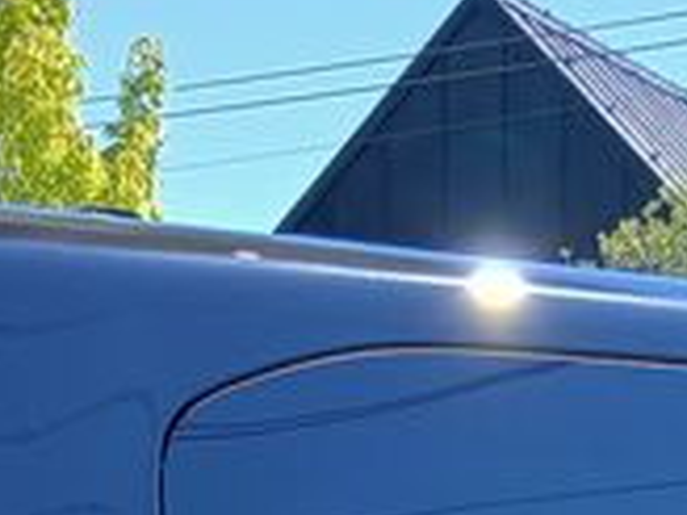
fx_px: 3215
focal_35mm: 162
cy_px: 1340
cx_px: 498
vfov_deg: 8.2
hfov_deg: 12.2
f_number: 1.8
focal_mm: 3.98
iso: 20
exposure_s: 1/211
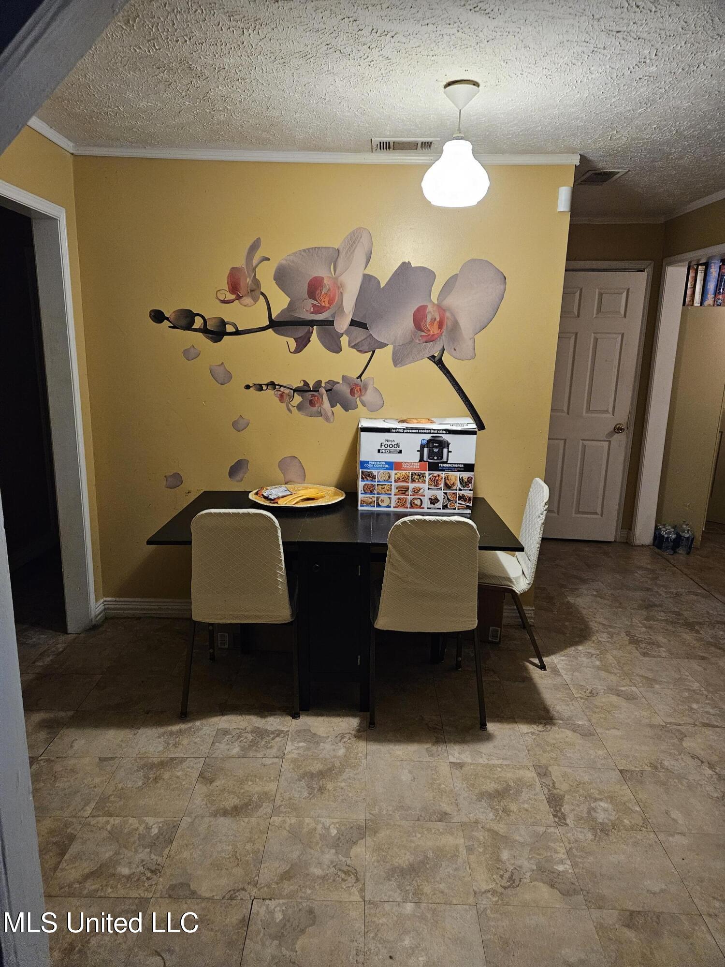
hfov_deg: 58.9
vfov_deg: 73.9
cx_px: 362
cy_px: 484
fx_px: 642
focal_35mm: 23
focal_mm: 5.4
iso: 800
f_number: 1.8
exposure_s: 1/120
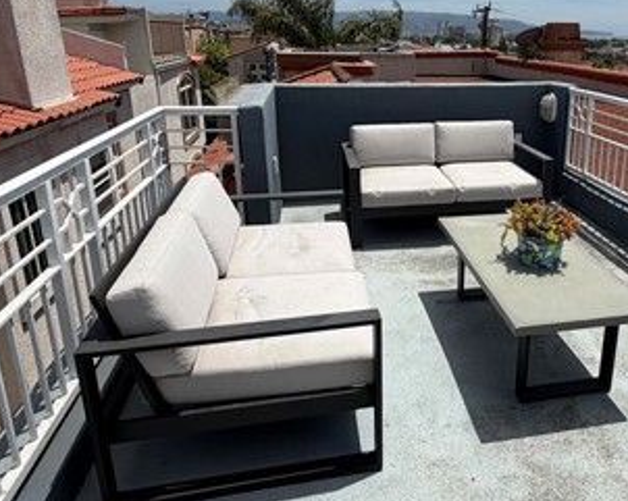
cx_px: 433
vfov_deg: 49.4
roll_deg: -0.7
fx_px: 538
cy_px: 187
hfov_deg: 58.7
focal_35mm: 29
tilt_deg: -15.1
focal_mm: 2.22
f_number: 2.2
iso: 20
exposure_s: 1/1901
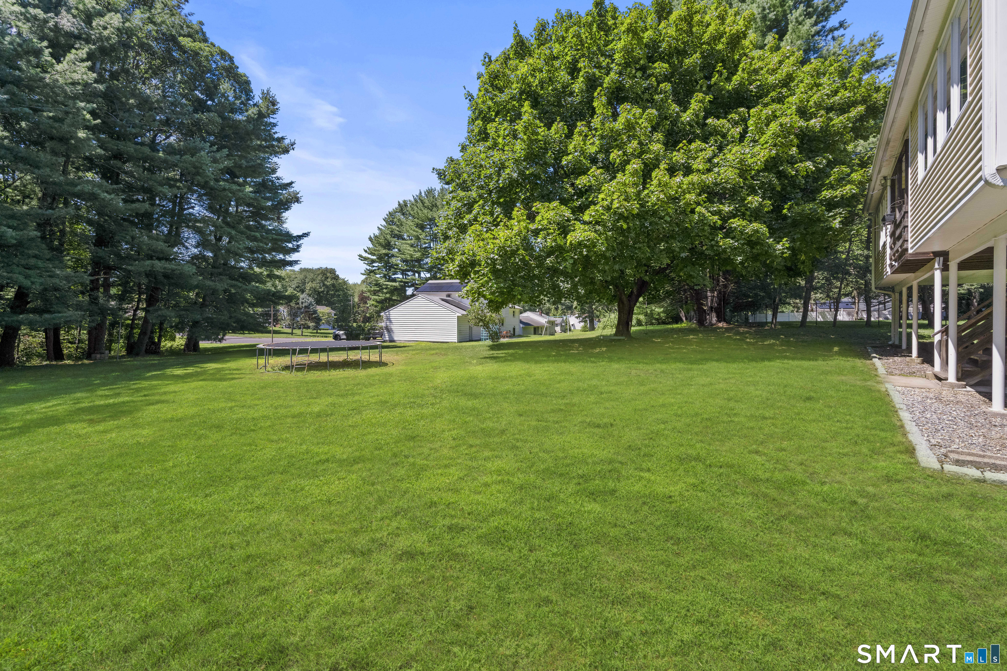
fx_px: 392
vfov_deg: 81.2
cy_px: 336
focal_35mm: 14
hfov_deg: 104.3
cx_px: 504
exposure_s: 1/800
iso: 640
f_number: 9
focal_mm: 14
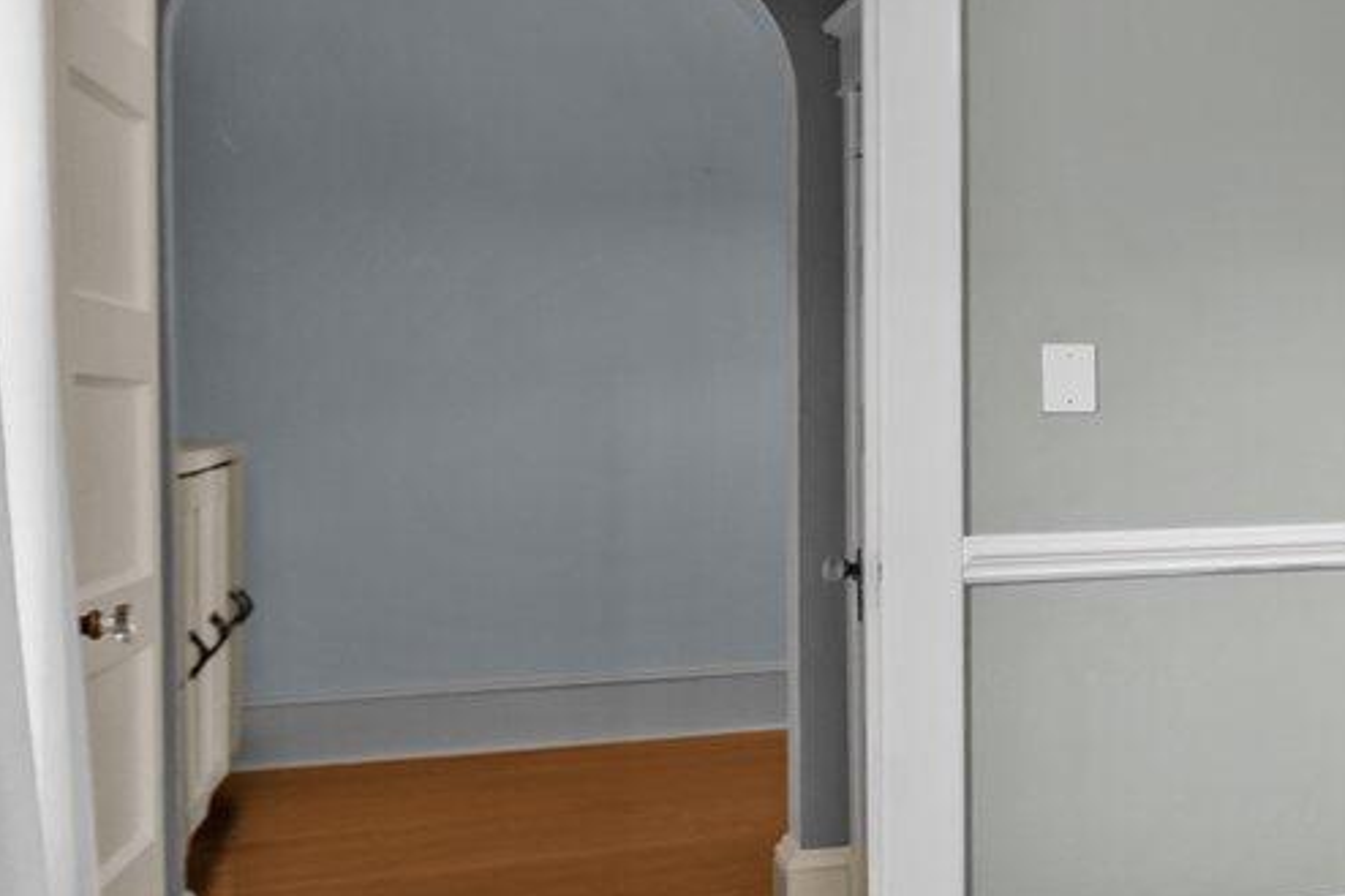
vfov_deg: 23.4
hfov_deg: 19.5
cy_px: 406
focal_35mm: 58
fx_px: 2166
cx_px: 2671
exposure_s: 1/1.67
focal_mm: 14
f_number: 8
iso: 250
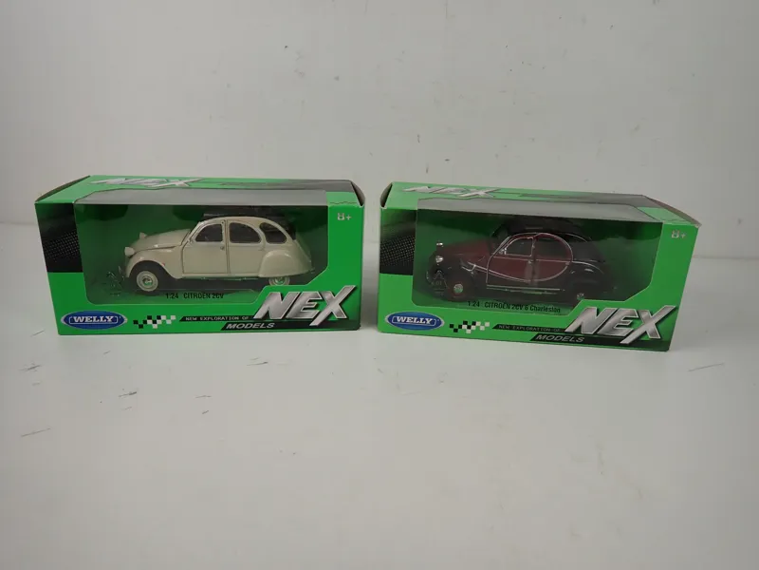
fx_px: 417
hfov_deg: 84.7
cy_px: 285
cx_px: 380
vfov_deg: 68.7
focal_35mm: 19
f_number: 2
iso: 100
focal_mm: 3.33
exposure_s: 1/125
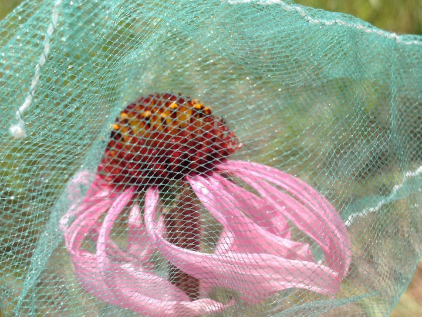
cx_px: 183
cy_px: 188
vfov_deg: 30.8
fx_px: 573
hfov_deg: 40.4
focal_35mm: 47
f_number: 2.4
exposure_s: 1/1391
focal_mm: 4.12
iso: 50
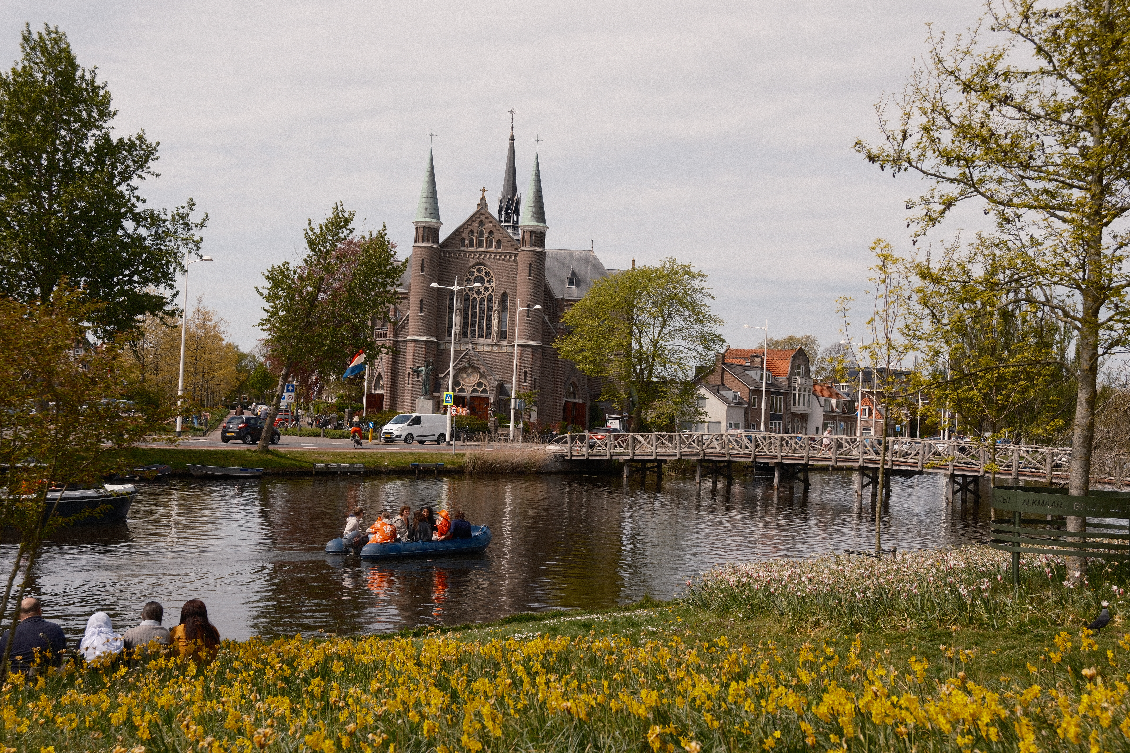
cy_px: 376
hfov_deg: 46.4
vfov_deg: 31.9
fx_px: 1318
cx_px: 565
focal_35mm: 42
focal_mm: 27.9
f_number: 5
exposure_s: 1/1300
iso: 250
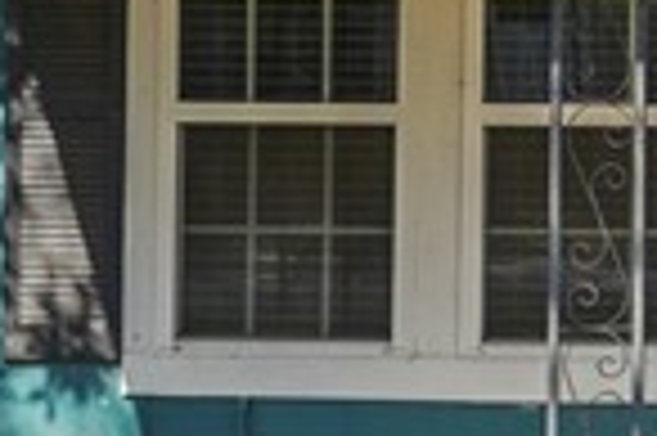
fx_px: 4211
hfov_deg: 8.2
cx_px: 1629
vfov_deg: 5.9
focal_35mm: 231
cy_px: -94
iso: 100
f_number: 8
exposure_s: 1/160
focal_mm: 31
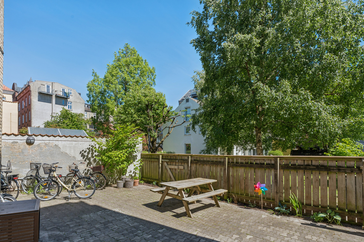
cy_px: 121
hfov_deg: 90.0
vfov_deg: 67.4
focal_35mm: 18
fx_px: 182
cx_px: 182
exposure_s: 1/400
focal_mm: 18
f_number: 10
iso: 400
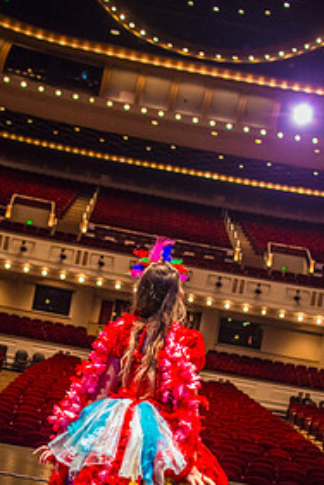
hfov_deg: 24.2
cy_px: 312
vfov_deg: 35.3
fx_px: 754
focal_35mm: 56
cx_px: 141
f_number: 2.8
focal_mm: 35
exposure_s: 1/250
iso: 6400
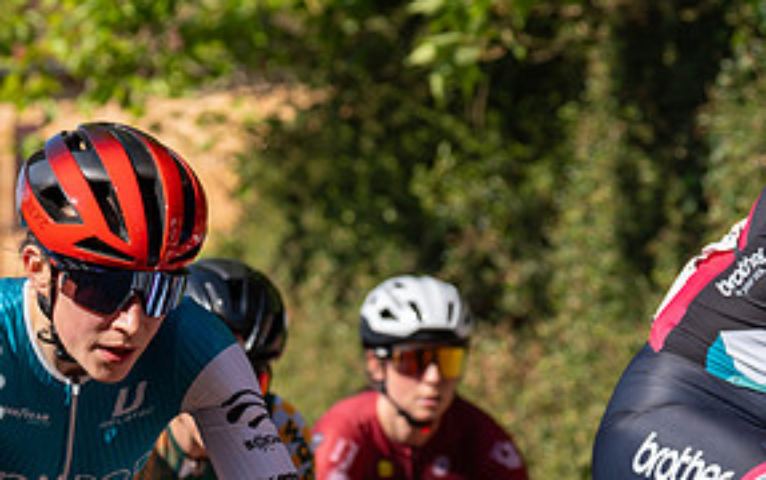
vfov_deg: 9.1
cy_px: 249
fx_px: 3009
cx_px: 168
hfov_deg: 14.4
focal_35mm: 144
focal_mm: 70
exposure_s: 1/1000
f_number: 3.5
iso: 100
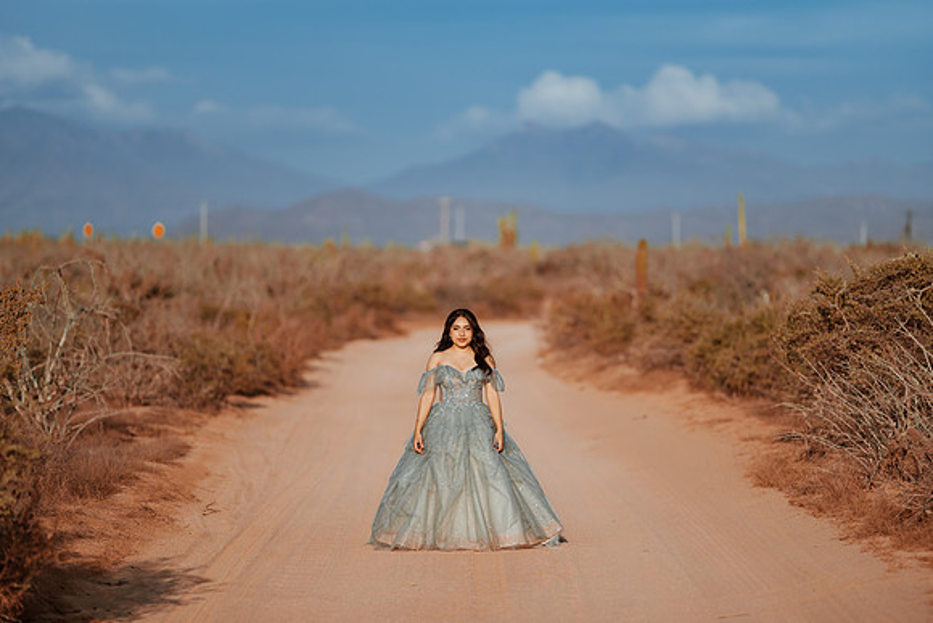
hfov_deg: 15.2
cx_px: 466
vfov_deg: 10.2
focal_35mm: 135
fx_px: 3499
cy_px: 312
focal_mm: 135
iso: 100
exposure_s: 1/8000
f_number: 1.8
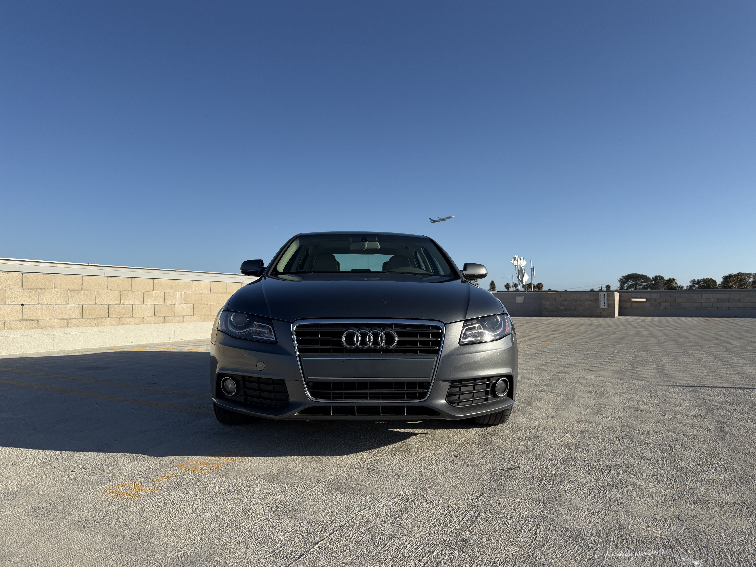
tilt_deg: +1.9
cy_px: 284
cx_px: 378
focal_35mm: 24
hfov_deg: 71.6
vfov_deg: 56.8
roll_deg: +0.8
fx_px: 524
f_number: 1.78
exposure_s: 1/5714
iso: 80
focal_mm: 6.76
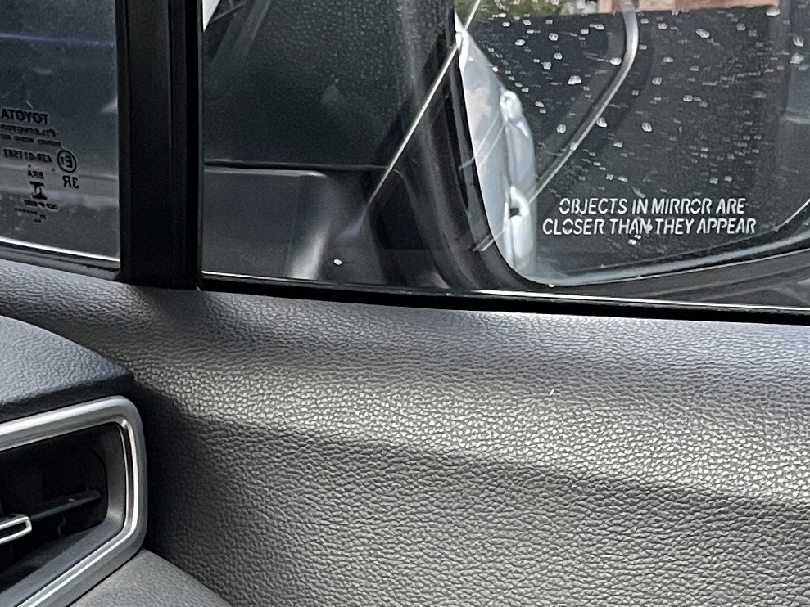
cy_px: 822
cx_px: 73
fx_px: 2481
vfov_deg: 13.4
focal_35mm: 106
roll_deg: -1.2
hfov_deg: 18.2
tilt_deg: -20.8
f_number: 1.6
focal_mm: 5.1
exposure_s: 1/66
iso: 125
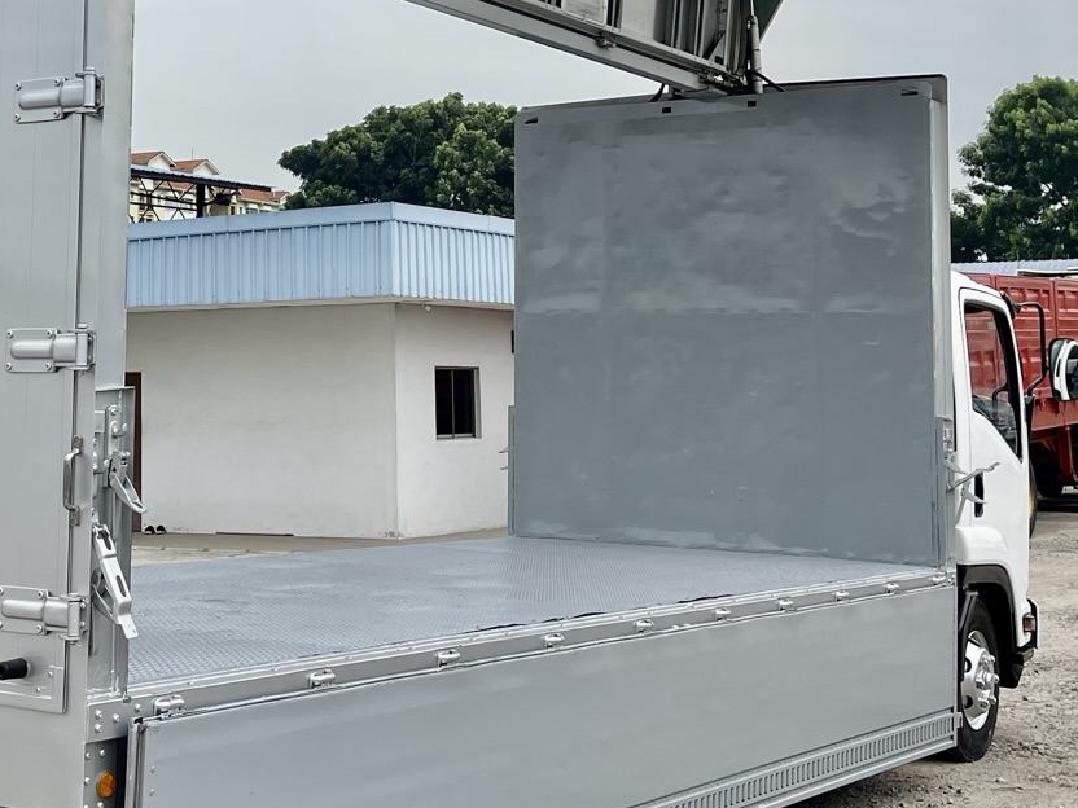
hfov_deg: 29.8
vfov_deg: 22.6
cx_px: 281
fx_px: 1993
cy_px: 164
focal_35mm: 64
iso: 32
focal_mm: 5.1
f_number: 1.6
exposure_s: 1/4348
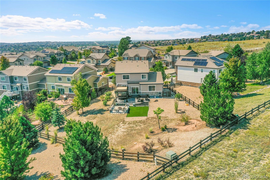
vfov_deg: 46.4
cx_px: 135
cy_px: 90
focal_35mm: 28
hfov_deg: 65.5
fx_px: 210
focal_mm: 10.26
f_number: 7.1
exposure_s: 1/1000
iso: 100
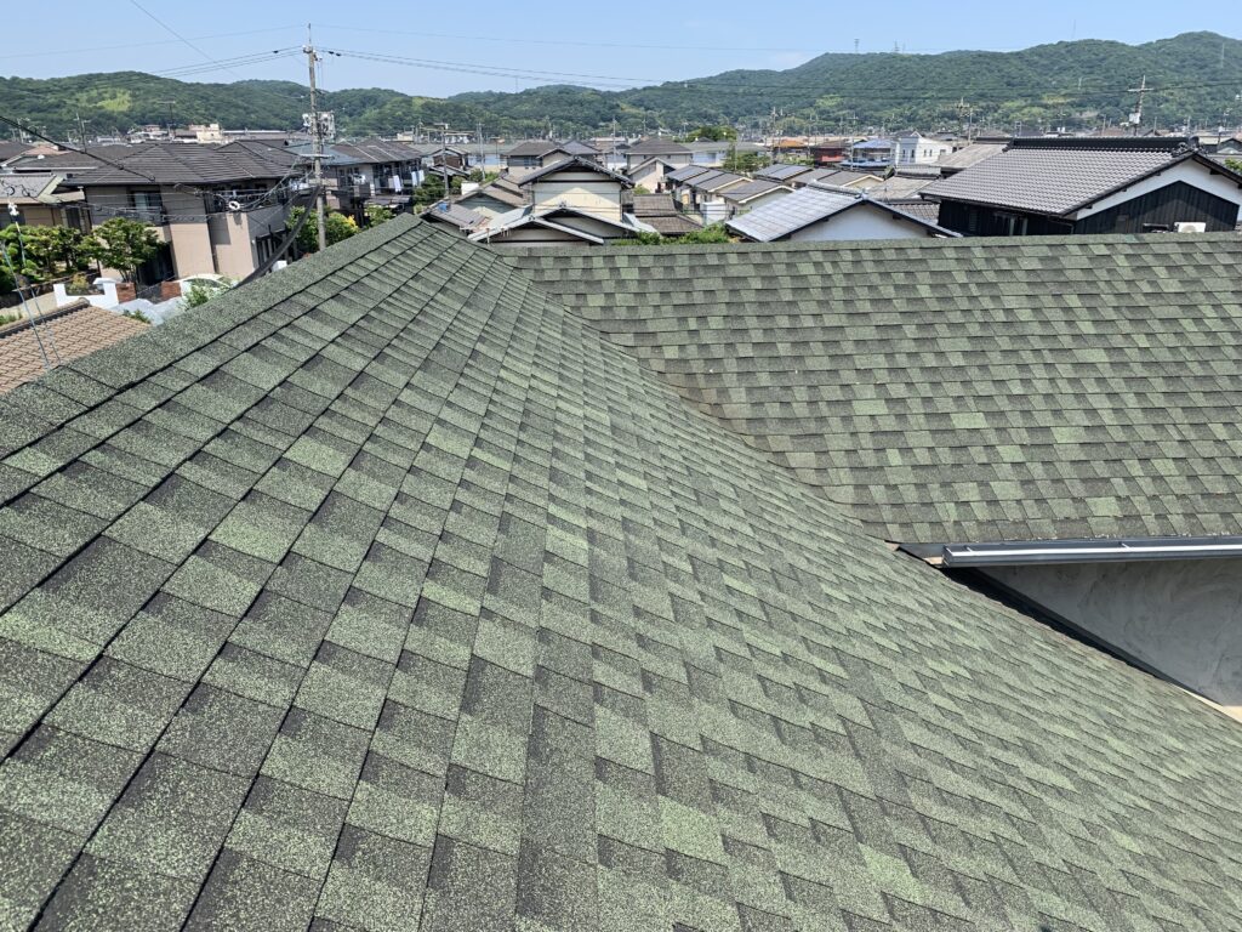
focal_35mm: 26
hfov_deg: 67.3
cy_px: 466
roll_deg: +0.5
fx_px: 933
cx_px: 621
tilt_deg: -18.9
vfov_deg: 53.1
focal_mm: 4.25
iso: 25
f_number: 1.8
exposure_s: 1/1282
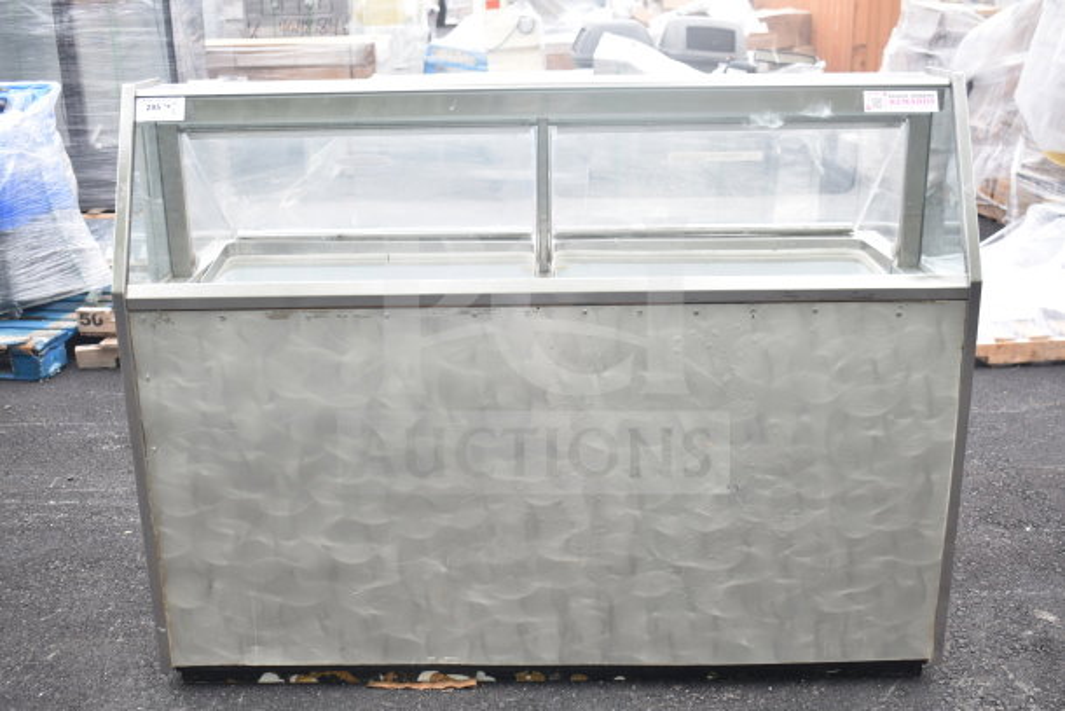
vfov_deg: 34.2
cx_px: 532
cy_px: 356
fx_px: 1154
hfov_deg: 49.5
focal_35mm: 39
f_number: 4
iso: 200
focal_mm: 26
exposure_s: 1/100
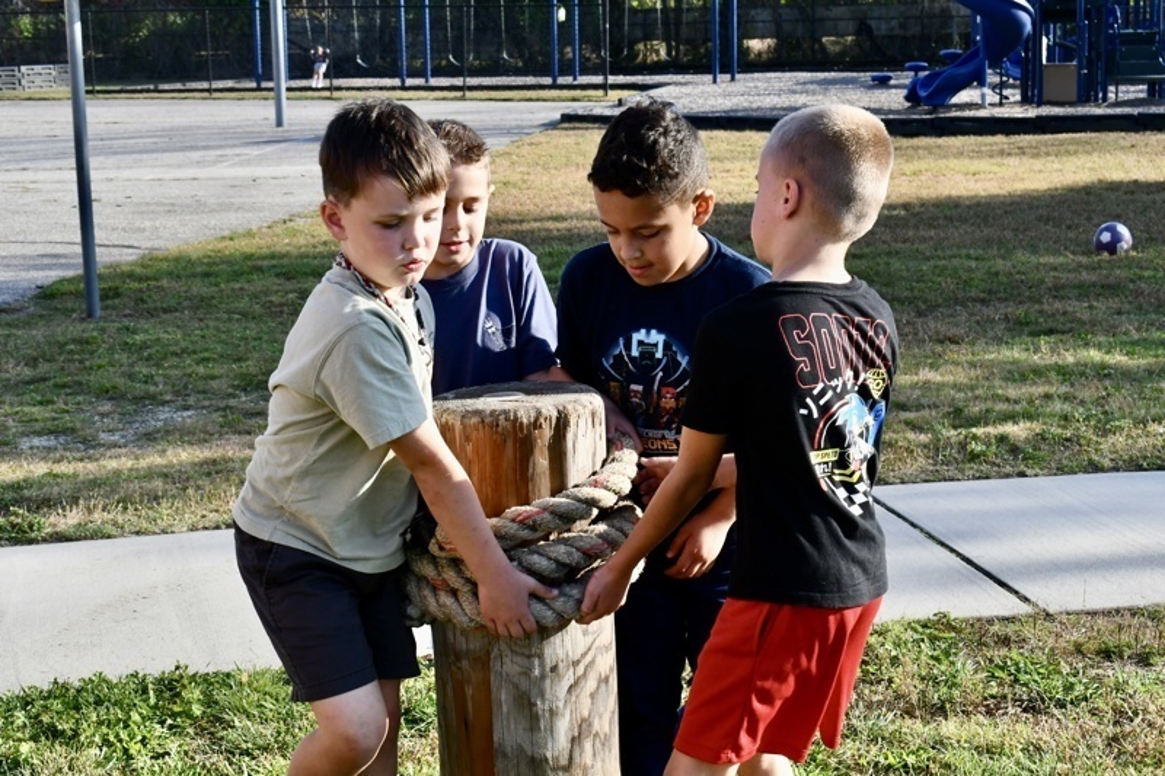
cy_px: 388
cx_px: 582
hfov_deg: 29.2
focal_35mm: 69
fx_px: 2232
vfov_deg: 19.7
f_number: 13
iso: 1000
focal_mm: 46
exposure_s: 1/640
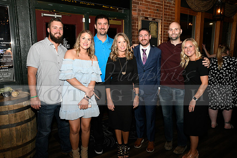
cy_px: 79
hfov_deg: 63.6
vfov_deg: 45.0
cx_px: 118
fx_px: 191
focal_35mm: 29
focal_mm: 29
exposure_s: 1/60
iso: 6400
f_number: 11
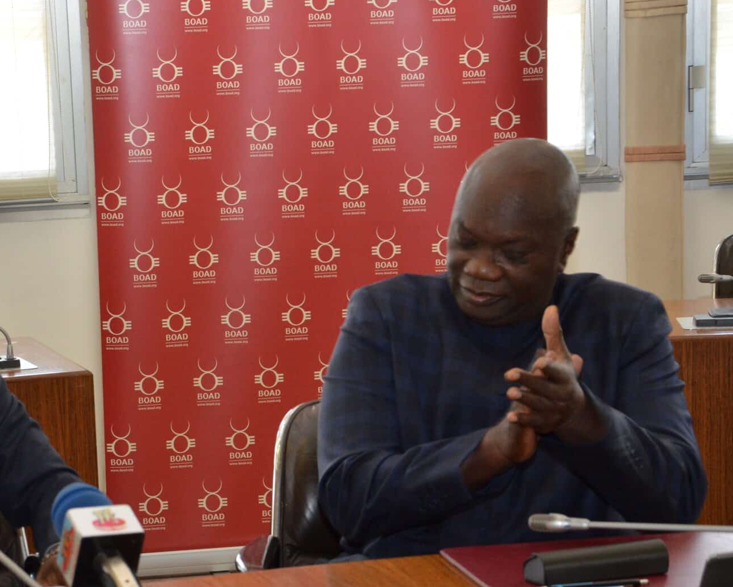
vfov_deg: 13.9
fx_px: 2408
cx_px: 218
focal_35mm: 111
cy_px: 360
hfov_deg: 17.2
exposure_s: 1/80
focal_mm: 50
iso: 1000
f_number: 6.3
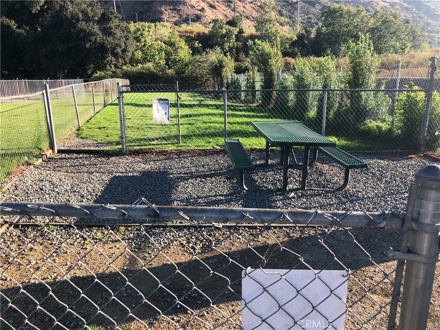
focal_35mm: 28
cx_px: 220
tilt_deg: -14.3
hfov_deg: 63.4
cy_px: 165
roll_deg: +1.8
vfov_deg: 49.7
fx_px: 356
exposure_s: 1/445
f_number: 1.8
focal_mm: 3.99
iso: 20
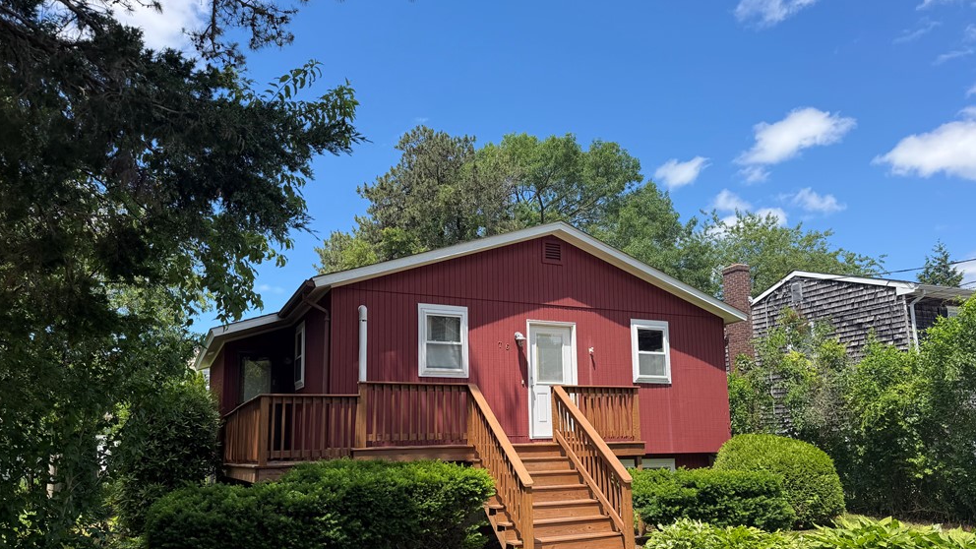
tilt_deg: +6.9
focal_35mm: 27
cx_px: 499
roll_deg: +0.8
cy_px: 345
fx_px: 699
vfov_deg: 42.5
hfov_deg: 69.9
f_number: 1.78
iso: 80
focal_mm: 6.76
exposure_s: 1/2110
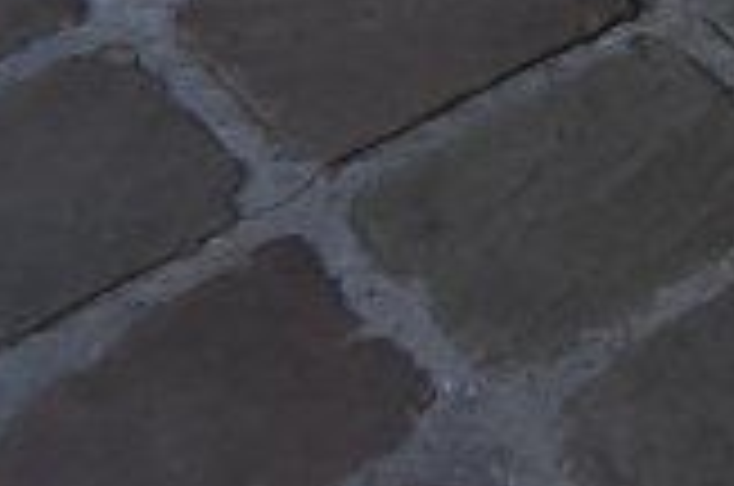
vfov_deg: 6.1
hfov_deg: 8.0
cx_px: 2328
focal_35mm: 216
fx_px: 4392
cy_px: -594
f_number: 5.6
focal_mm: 19.5
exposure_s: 1/250
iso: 160
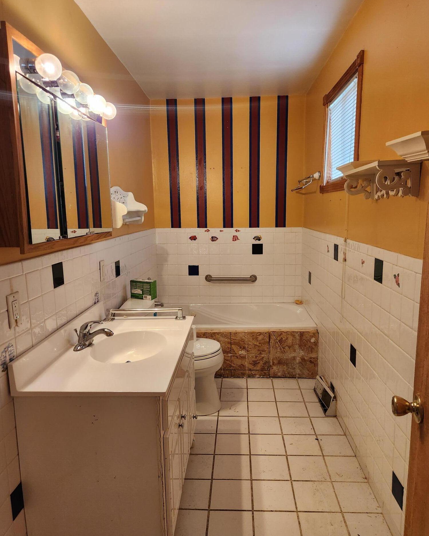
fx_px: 381
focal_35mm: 24
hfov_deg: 58.8
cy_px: 270
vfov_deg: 70.3
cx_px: 215
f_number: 1.8
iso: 400
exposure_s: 1/120
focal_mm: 5.4
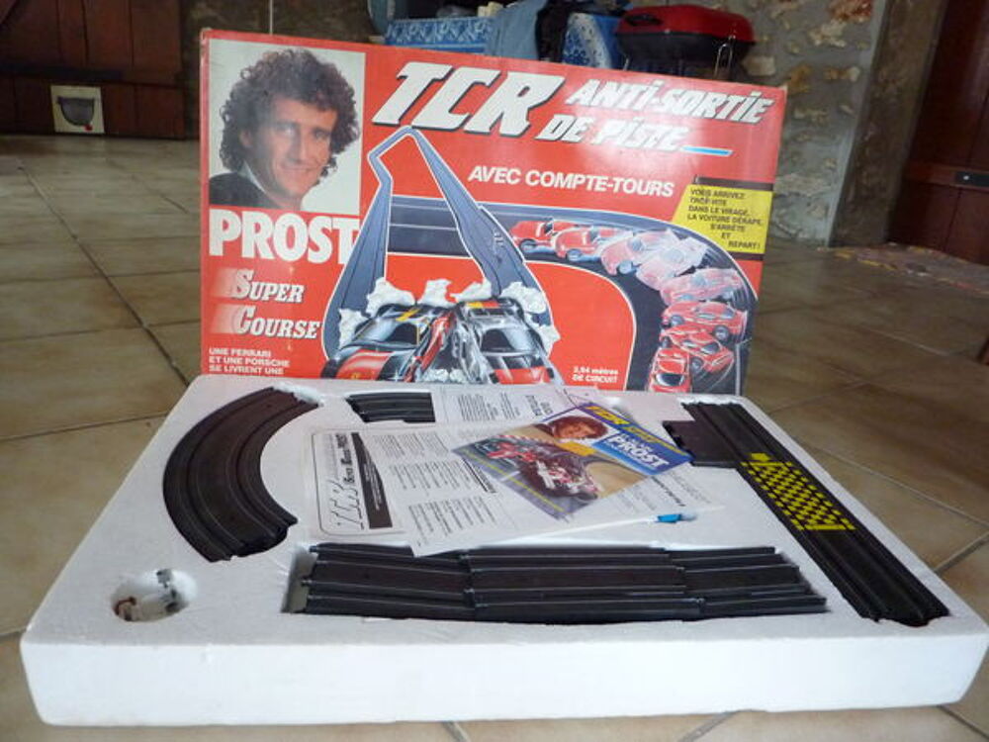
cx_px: 494
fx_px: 714
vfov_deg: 54.9
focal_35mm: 25
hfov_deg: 69.4
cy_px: 371
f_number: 3.3
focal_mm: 4.1
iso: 400
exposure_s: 1/15
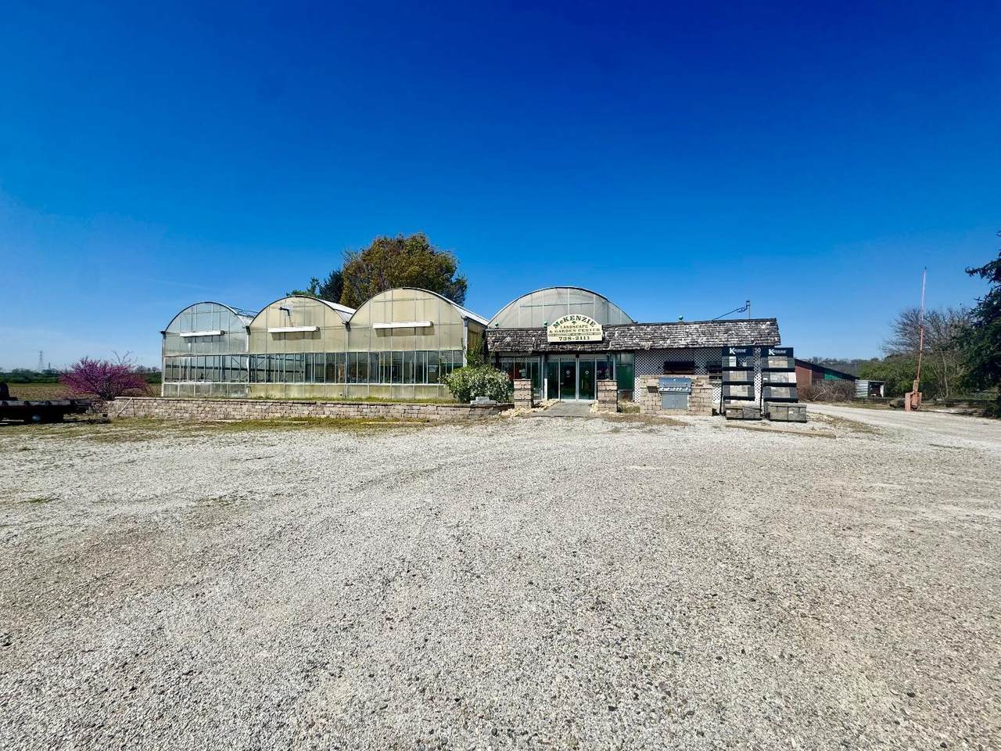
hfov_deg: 102.1
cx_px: 500
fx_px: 405
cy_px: 376
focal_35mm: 14
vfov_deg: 85.7
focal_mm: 2.22
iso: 50
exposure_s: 1/3546
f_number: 2.2
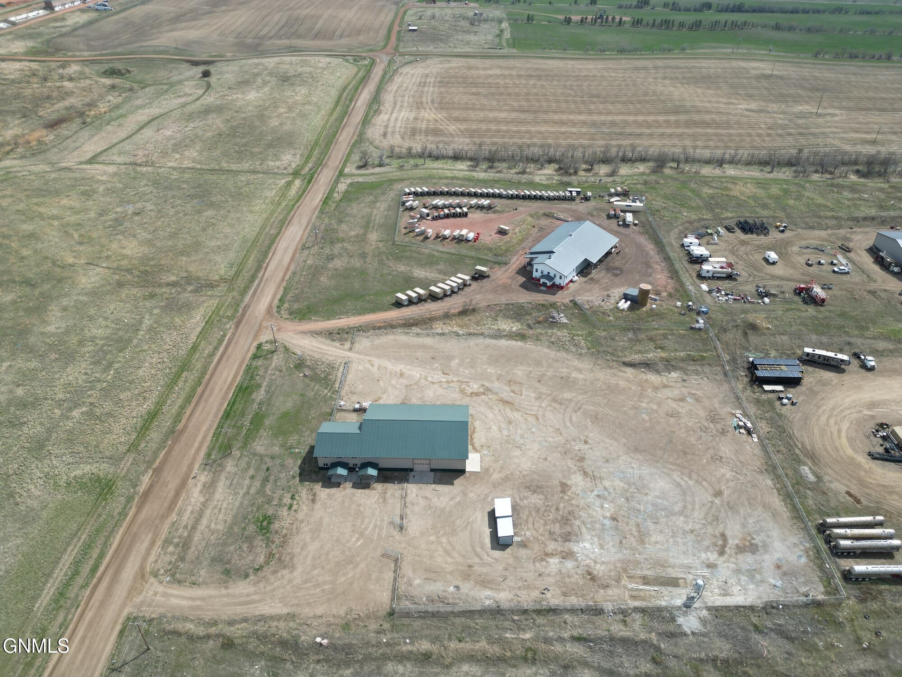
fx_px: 625
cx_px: 451
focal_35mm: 24
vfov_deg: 56.8
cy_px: 338
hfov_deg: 71.6
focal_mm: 6.72
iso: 100
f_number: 1.7
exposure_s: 1/2500
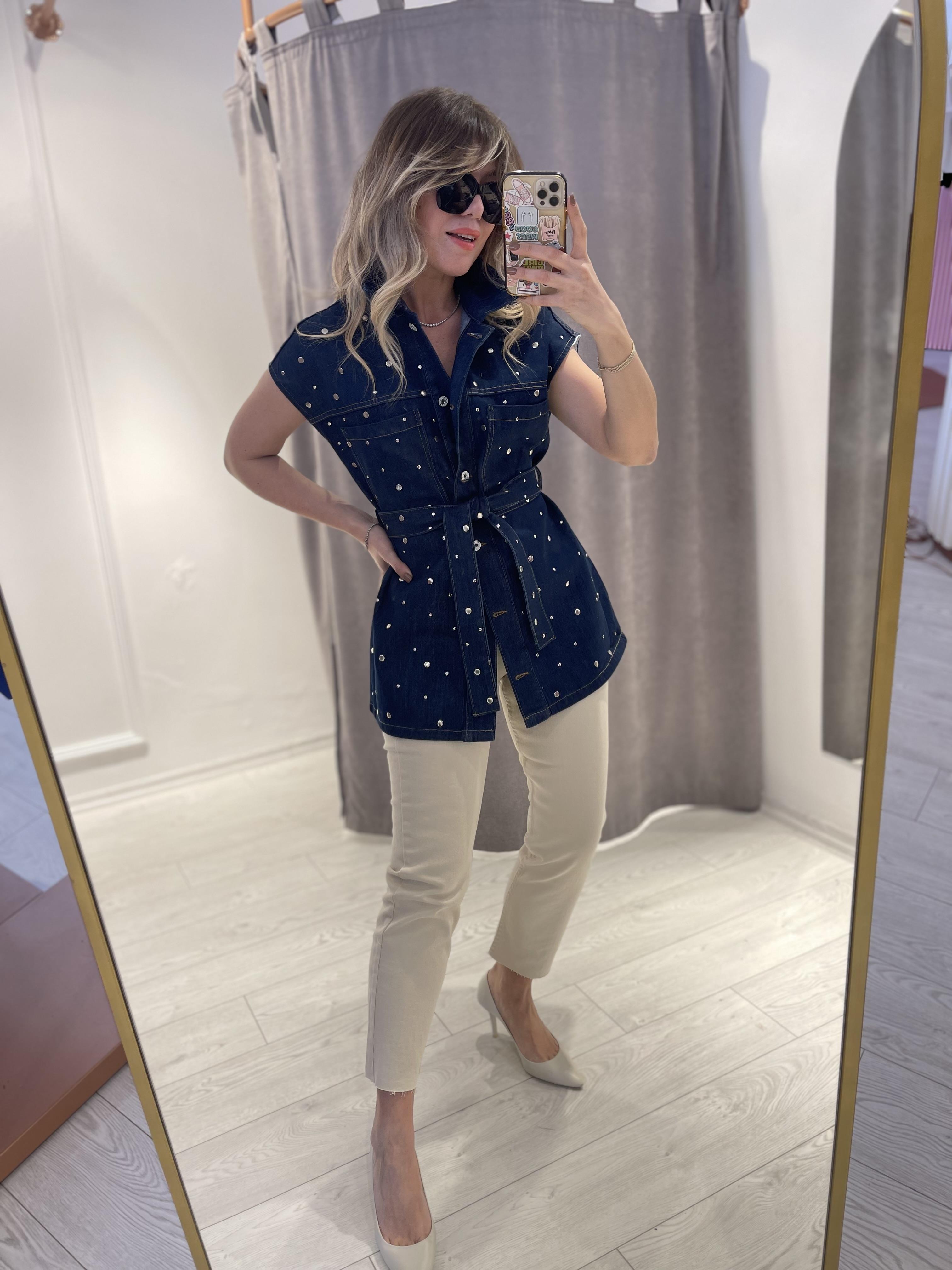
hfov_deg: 53.1
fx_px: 953
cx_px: 476
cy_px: 635
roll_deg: +6.2
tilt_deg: -32.4
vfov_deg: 67.3
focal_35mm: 26
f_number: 1.6
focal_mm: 5.1
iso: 50
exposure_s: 1/100
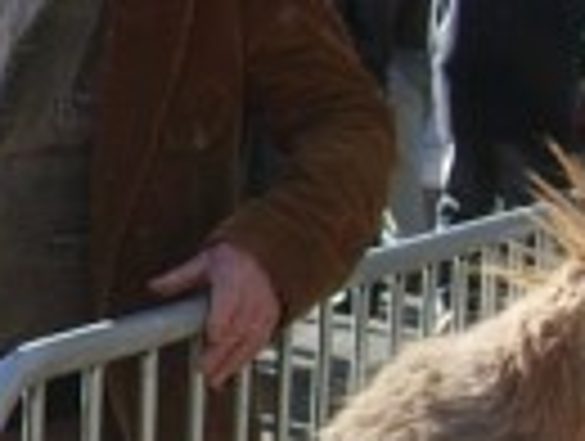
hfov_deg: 10.0
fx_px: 3166
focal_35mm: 187
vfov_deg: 7.9
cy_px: 576
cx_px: -486
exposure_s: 1/645
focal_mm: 7.8
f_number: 2.8
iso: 64
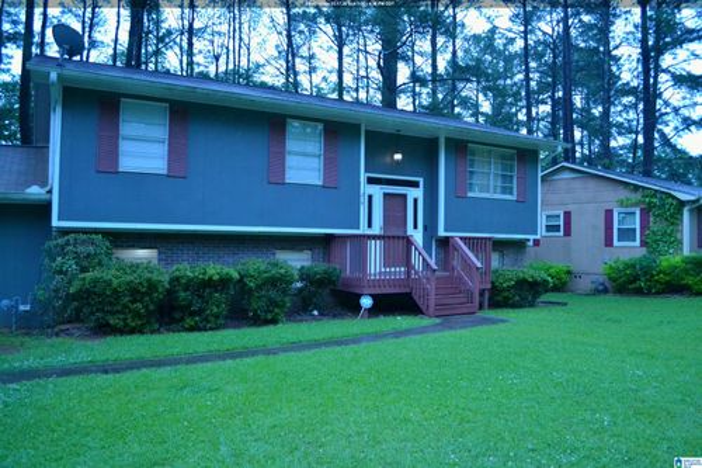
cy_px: 234
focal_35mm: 27
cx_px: 351
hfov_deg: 67.4
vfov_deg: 47.9
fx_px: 526
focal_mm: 18
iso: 2500
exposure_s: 1/200
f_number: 3.5
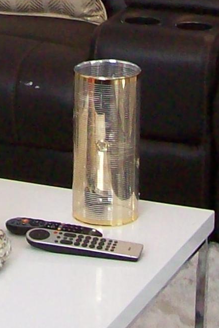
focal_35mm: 172
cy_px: -181
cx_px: 20
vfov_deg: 11.4
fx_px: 1570
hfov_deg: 8.0
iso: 160
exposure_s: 1/51.2
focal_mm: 6
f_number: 2.7
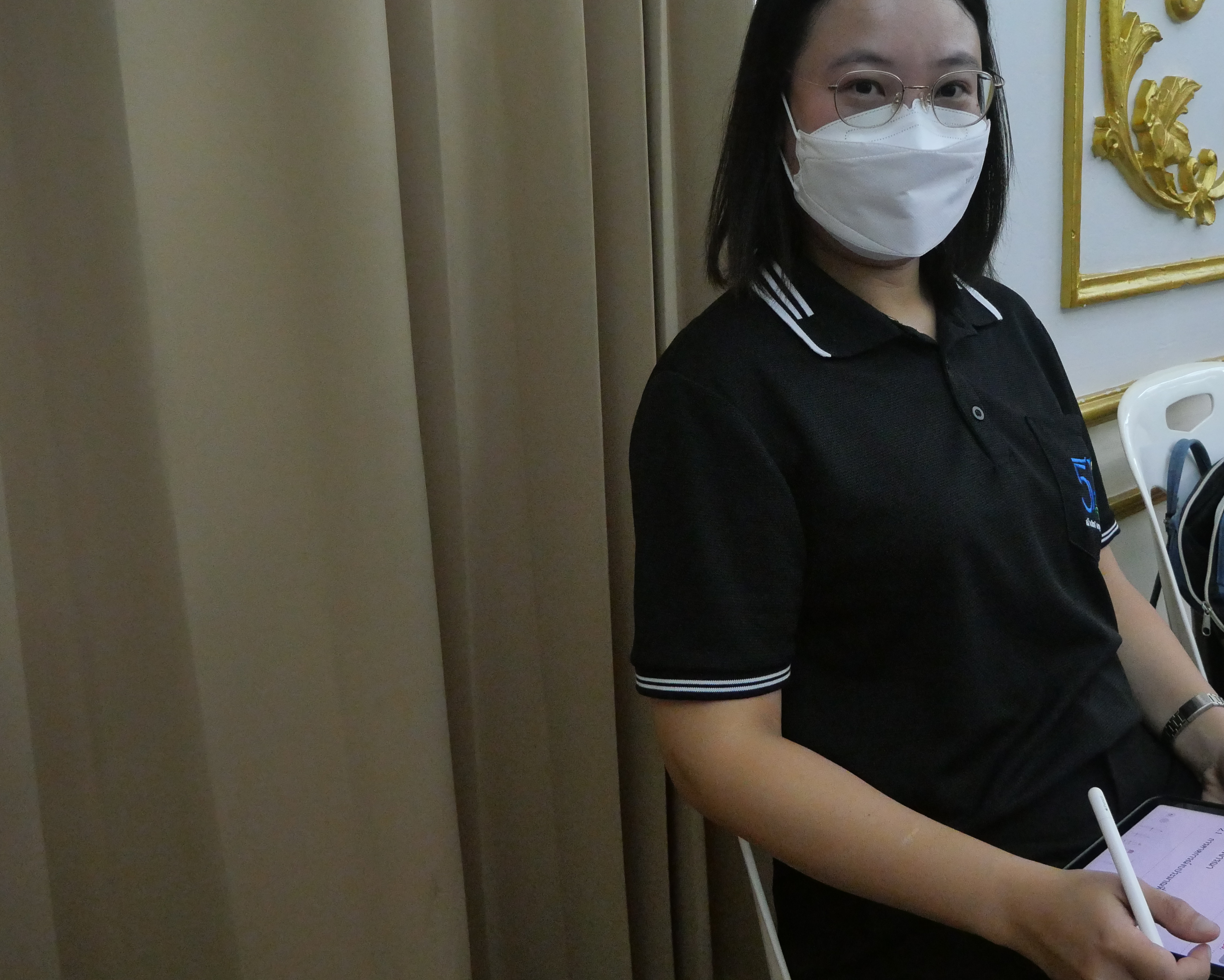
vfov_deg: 45.6
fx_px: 1159
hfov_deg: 54.2
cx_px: 845
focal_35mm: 32
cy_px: 401
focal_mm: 12
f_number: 4
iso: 3200
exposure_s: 1/125
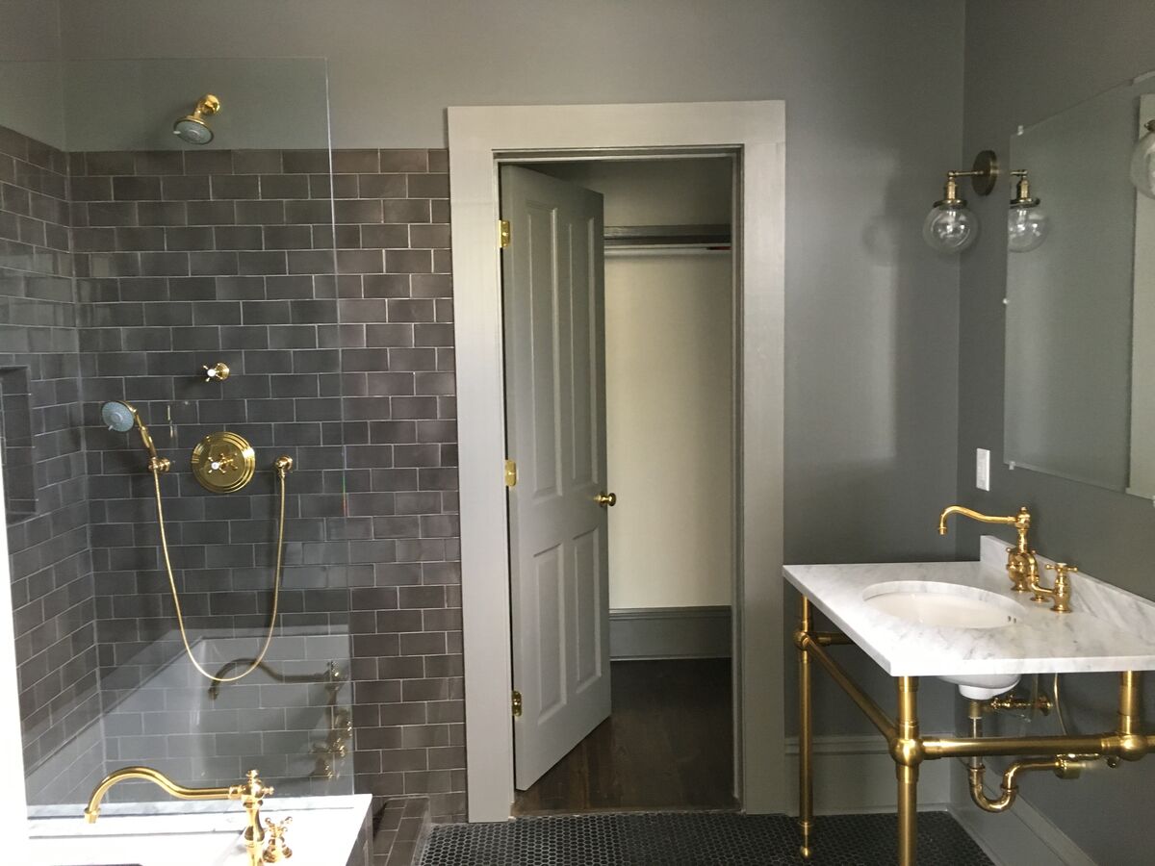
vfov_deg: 48.2
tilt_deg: -6.3
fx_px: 968
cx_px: 578
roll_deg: +0.9
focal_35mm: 29
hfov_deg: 61.7
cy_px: 433
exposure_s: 1/24
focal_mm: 4.15
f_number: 2.2
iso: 200
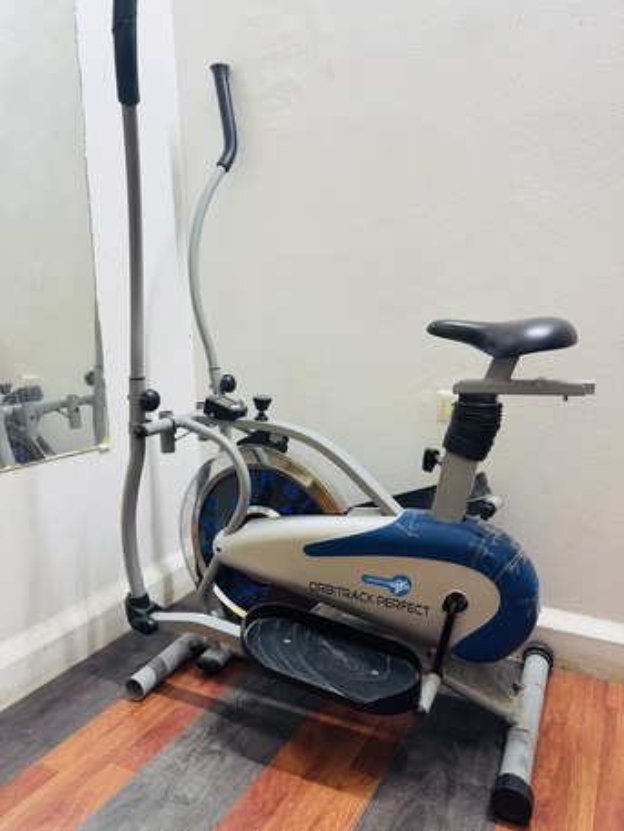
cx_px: 312
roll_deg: +1.8
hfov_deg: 56.8
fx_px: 577
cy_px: 416
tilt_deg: -9.5
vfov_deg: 71.6
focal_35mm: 24
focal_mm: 6.76
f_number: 1.78
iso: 125
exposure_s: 1/60
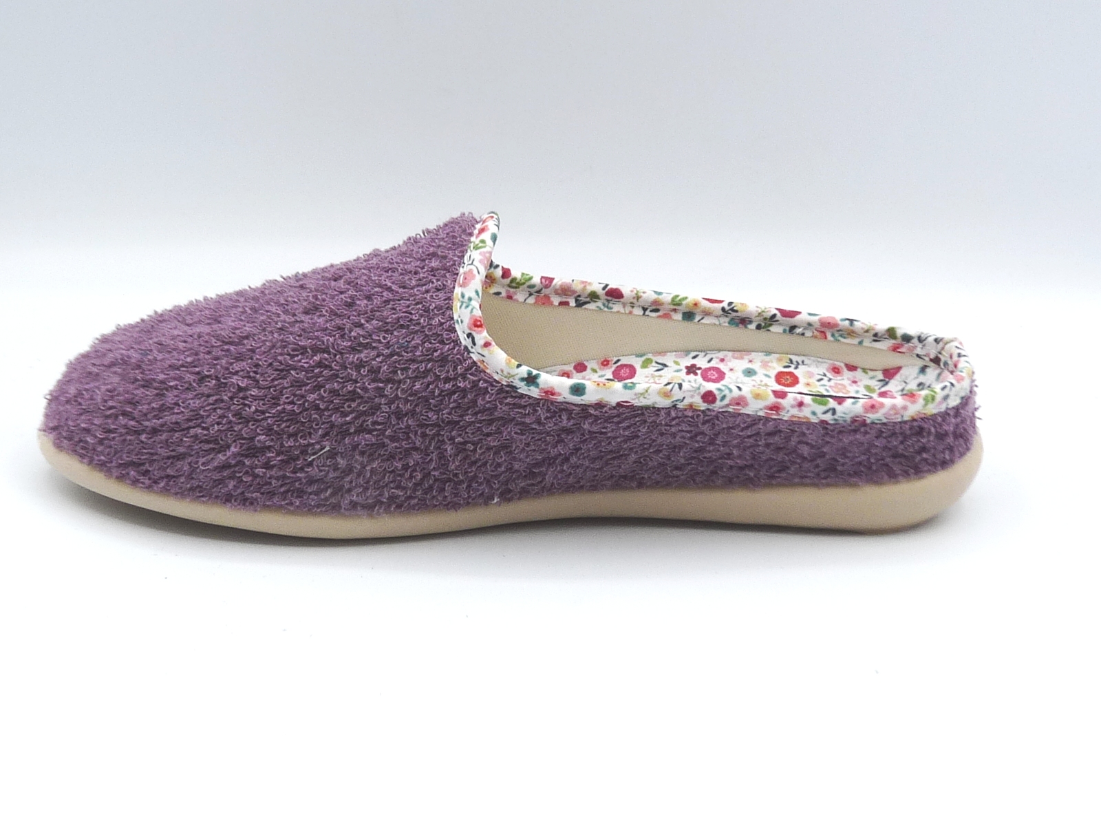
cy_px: 413
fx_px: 1686
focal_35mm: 53
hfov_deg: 36.2
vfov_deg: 27.5
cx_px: 550
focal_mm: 5.4
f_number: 4.5
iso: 100
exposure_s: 1/200
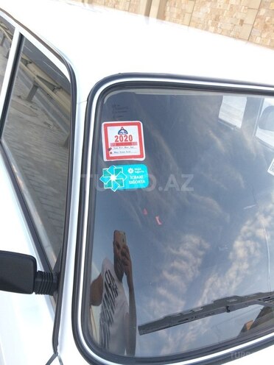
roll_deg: -11.6
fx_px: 306
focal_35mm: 29
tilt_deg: -28.6
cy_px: 182
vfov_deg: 61.7
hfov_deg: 48.2
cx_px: 137
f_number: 2.2
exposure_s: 1/100
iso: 50
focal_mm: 4.15
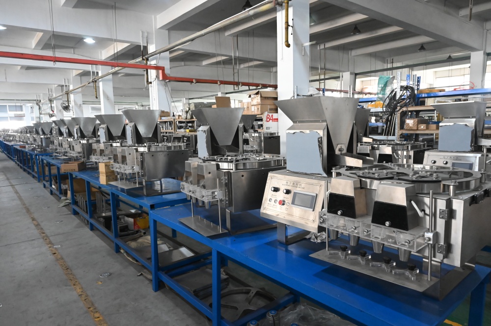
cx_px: 246
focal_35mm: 24
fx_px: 327
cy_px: 163
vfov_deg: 53.1
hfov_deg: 73.8
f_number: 10
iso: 10000
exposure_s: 1/60
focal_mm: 24
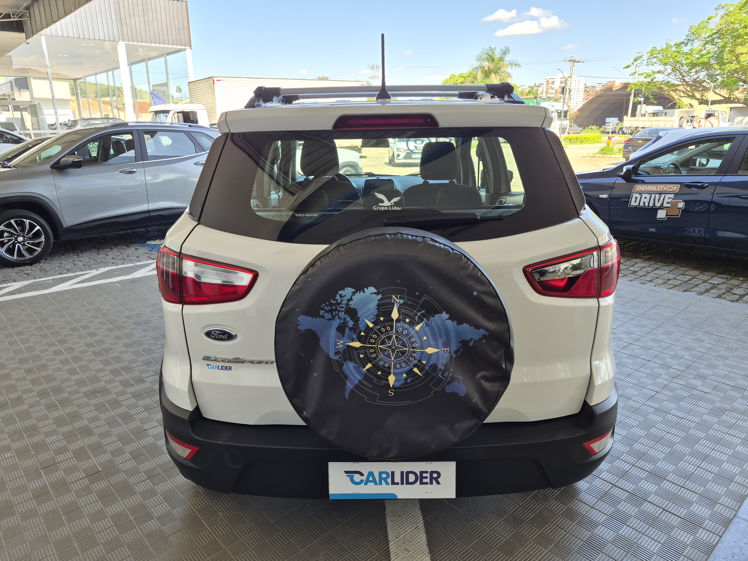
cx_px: 374
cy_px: 280
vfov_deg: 58.9
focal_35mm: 23
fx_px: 497
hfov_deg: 73.9
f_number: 1.8
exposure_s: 1/359
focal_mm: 5.4
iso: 50
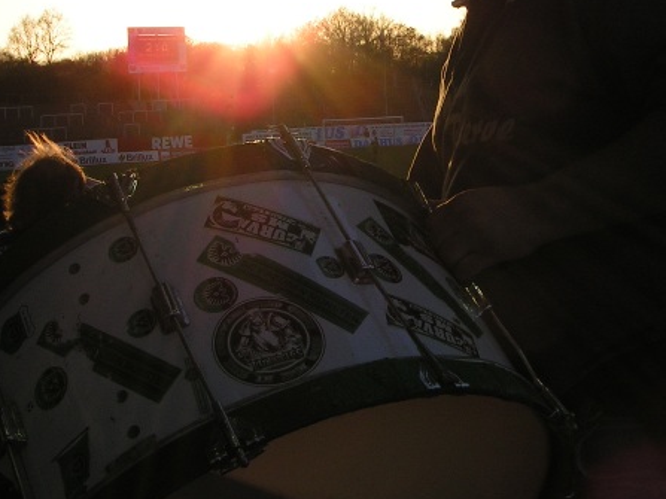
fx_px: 1308
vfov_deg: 21.5
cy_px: 140
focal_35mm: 68
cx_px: 374
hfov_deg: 28.5
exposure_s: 1/320
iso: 50
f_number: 5.6
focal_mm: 5.8
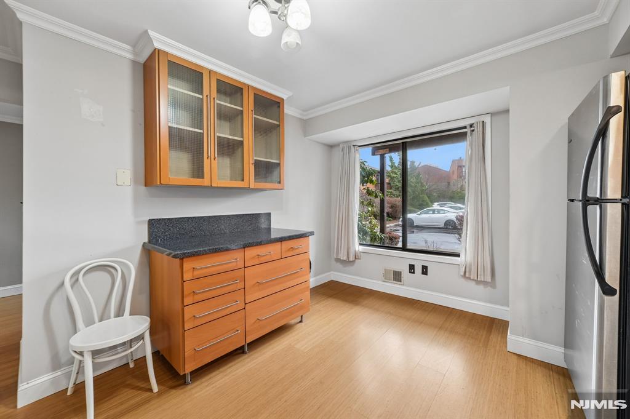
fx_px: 245
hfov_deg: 104.3
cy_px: 210
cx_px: 315
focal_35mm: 14
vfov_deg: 81.1
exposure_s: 1/30
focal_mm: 14
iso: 800
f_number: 8
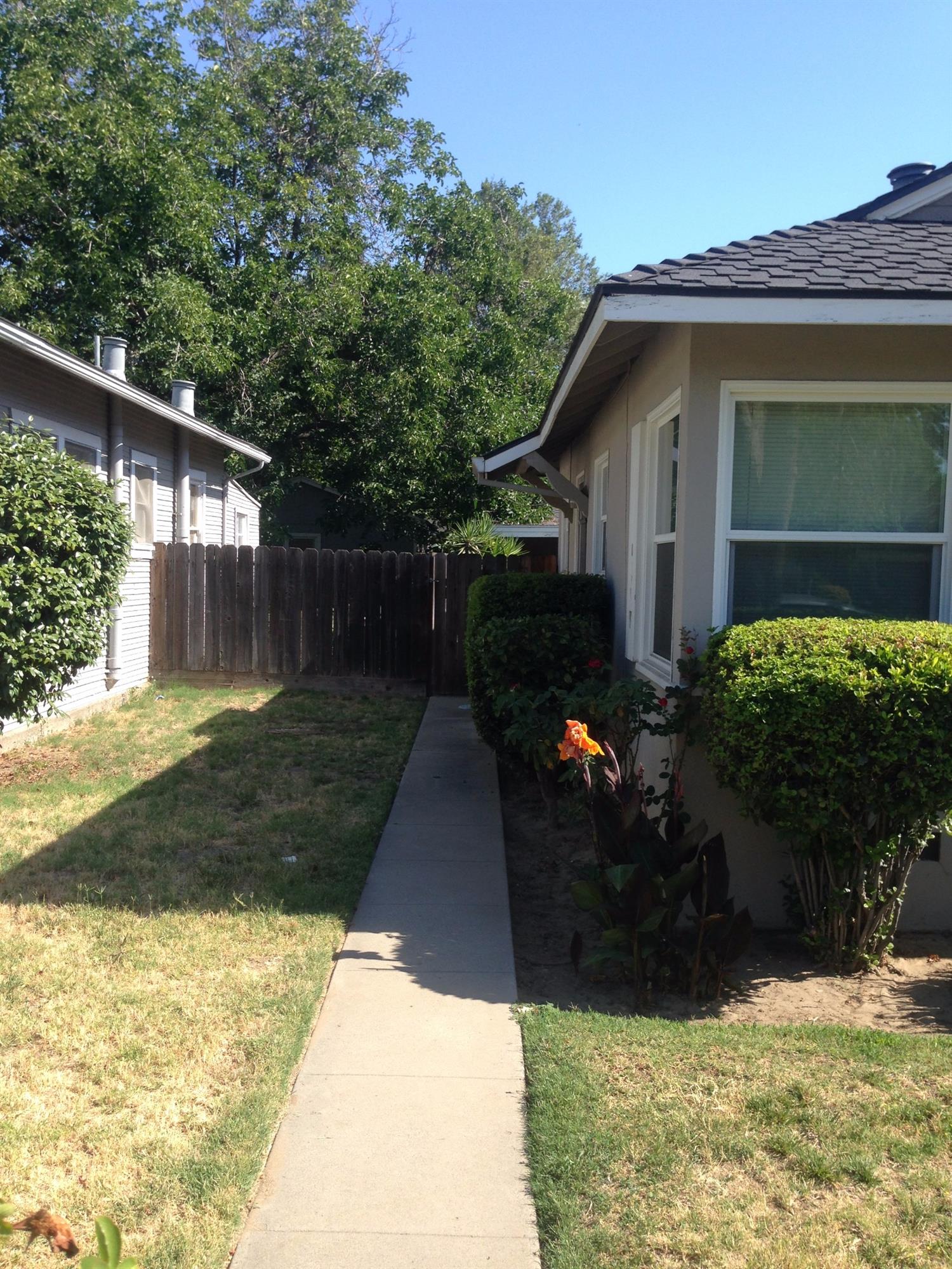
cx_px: 476
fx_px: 1210
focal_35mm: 33
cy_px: 634
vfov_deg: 55.4
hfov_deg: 42.9
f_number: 2.4
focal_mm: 4.12
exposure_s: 1/678
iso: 50
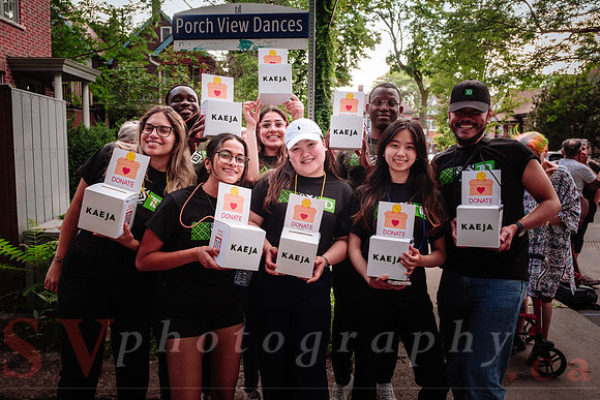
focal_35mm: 27
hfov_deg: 68.1
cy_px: 195
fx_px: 444
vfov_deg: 48.6
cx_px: 293
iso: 125
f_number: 4
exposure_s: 1/125
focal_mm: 17.6
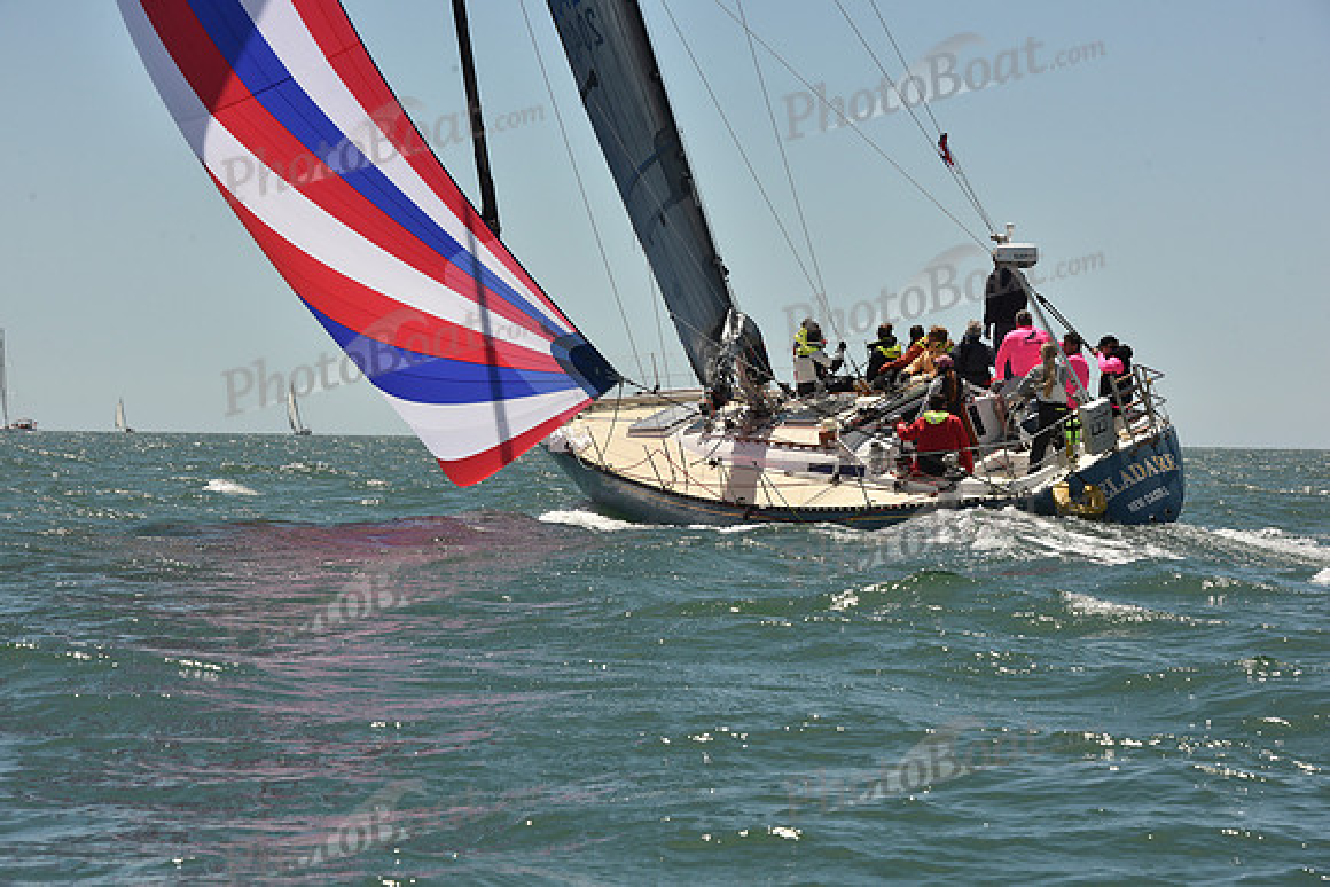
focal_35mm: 130
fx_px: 4804
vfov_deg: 10.6
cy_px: 444
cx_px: 665
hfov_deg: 15.8
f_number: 13
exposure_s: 1/800
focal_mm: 130
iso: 320
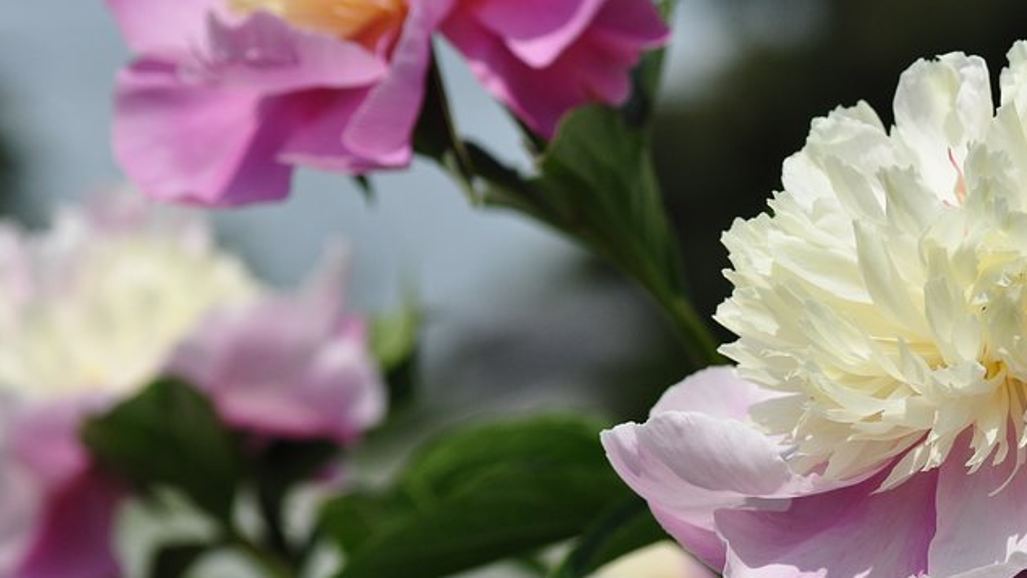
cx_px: 716
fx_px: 6210
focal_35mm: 228
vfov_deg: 5.3
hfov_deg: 9.4
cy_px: 235
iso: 320
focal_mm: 90
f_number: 6.3
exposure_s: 1/3200
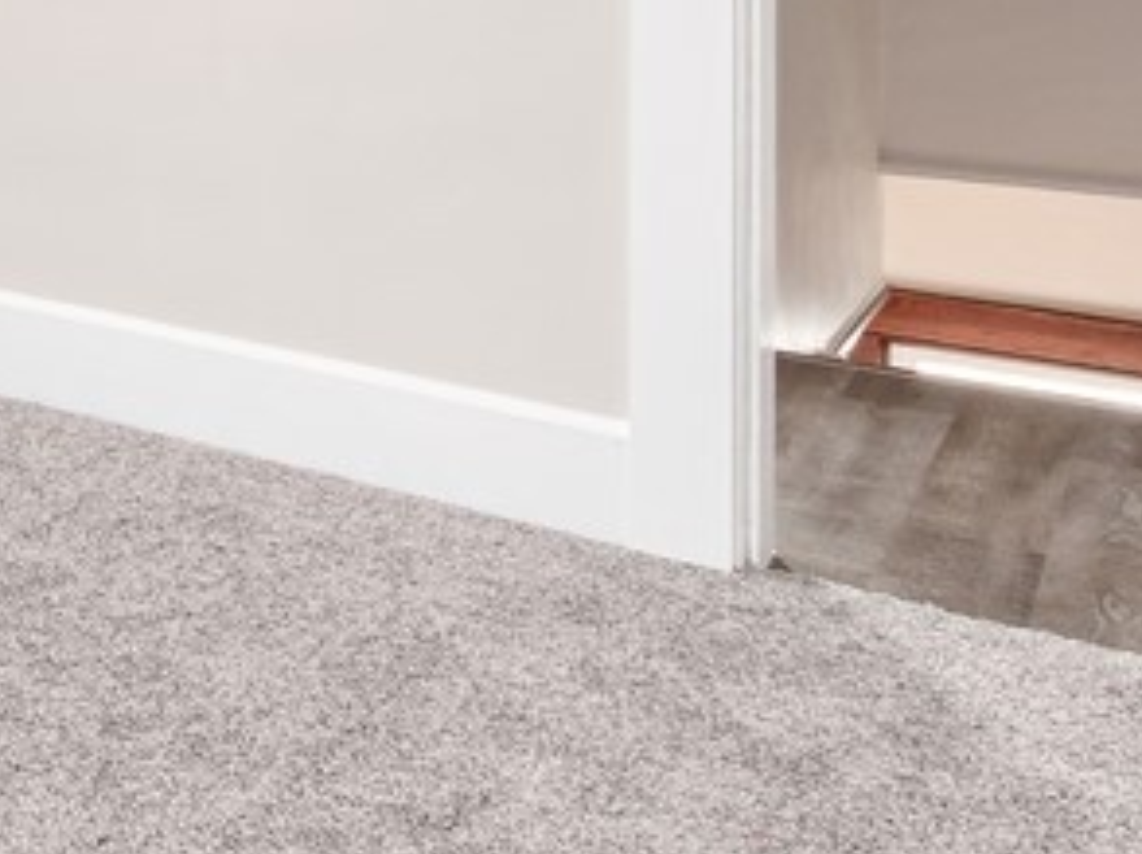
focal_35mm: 49
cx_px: -643
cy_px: -105
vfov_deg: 27.0
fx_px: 1615
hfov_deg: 26.2
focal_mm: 7
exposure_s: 1/40
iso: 100
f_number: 8
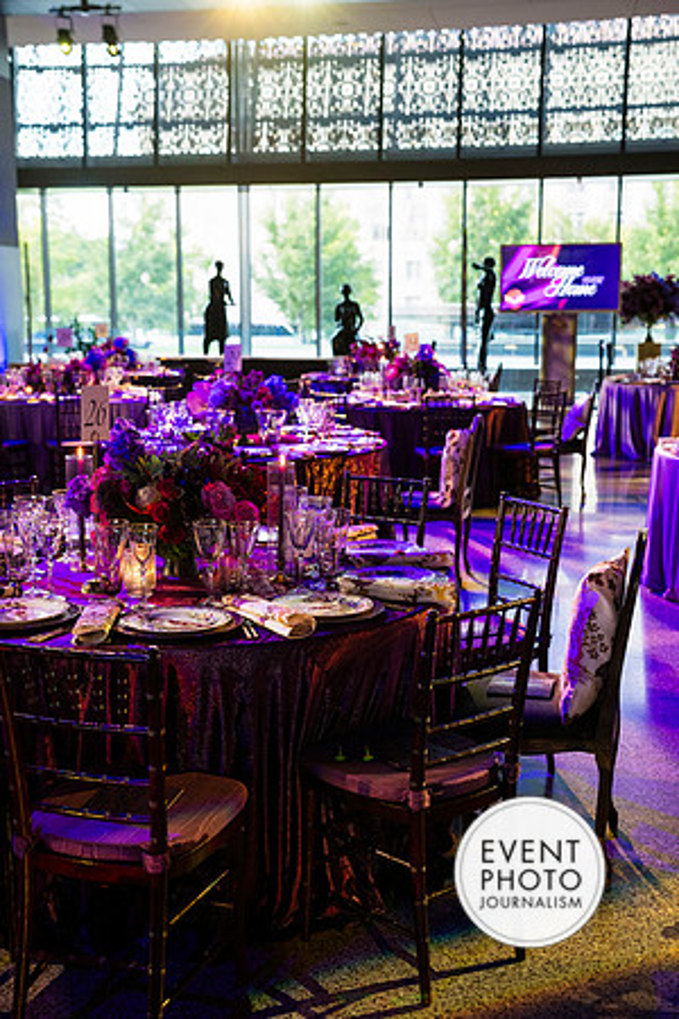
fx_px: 1188
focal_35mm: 42
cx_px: 340
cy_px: 510
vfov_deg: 46.4
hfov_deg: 31.9
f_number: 3.2
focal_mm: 42
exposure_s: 1/125
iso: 1250
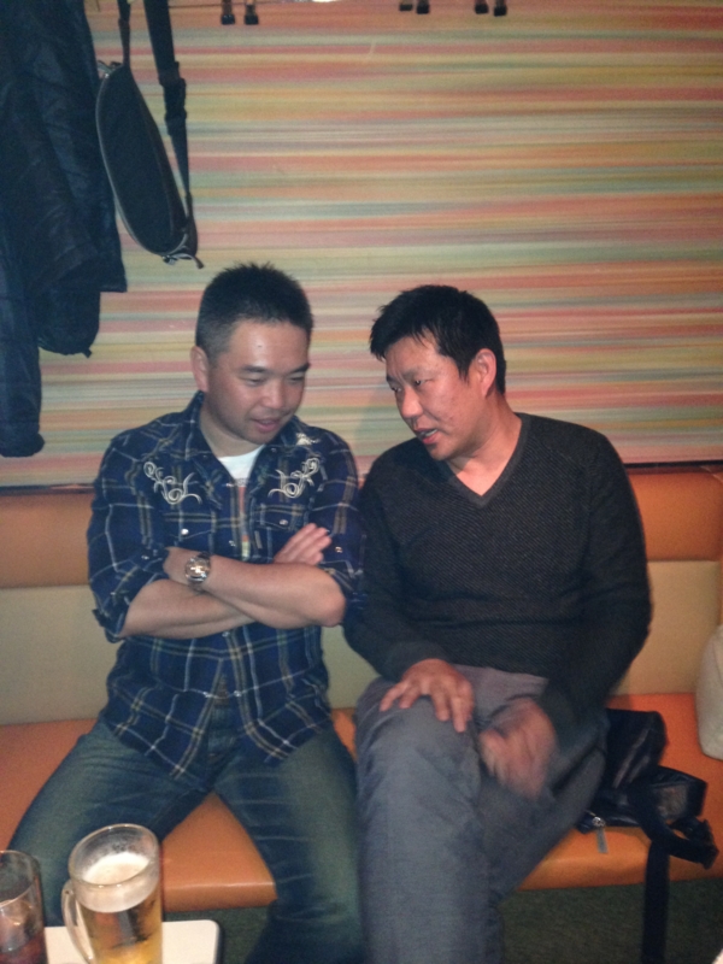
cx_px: 362
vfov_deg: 55.4
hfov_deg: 42.9
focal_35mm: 33
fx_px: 919
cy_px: 482
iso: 320
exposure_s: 1/16
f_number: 2.4
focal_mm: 4.12
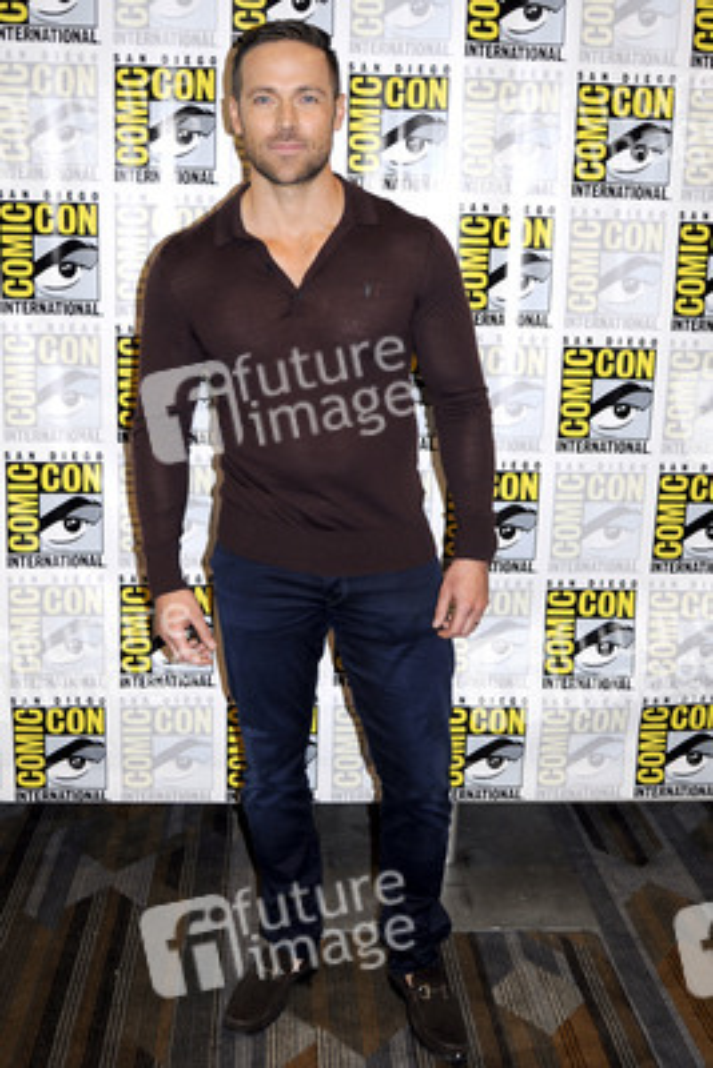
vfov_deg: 53.1
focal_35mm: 36
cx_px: 356
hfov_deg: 36.9
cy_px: 534
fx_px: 1068
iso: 200
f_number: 3.5
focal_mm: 24
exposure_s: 1/60
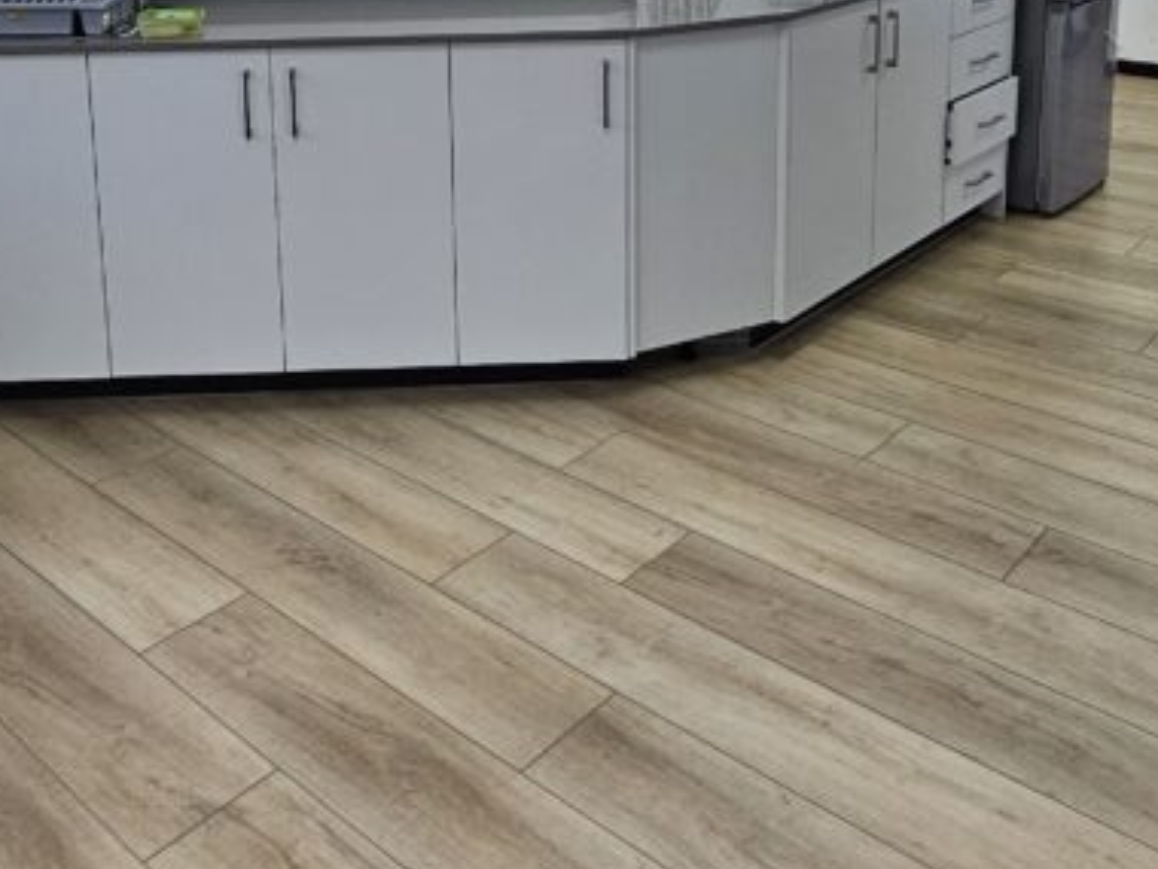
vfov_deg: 36.7
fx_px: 1171
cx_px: 515
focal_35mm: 35
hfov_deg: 52.5
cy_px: 6
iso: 125
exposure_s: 1/190
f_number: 2.2
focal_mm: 2.2
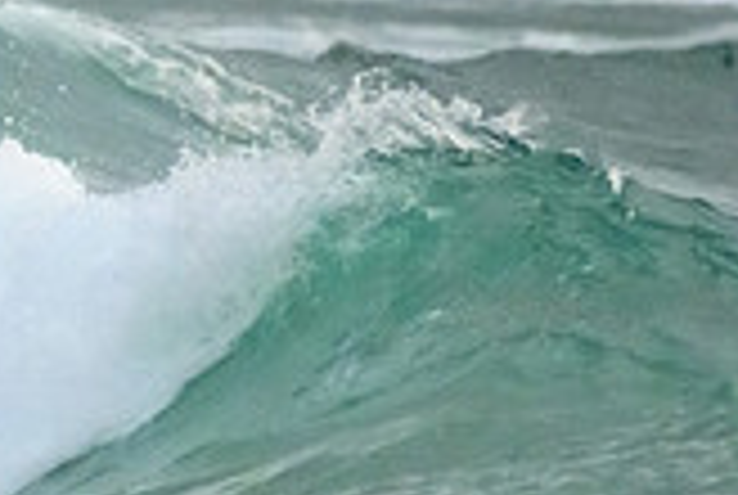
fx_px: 72578
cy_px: 668
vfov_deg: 0.4
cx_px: -562
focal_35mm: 3534
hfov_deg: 0.6
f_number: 11
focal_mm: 1000
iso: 16000
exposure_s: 1/4000
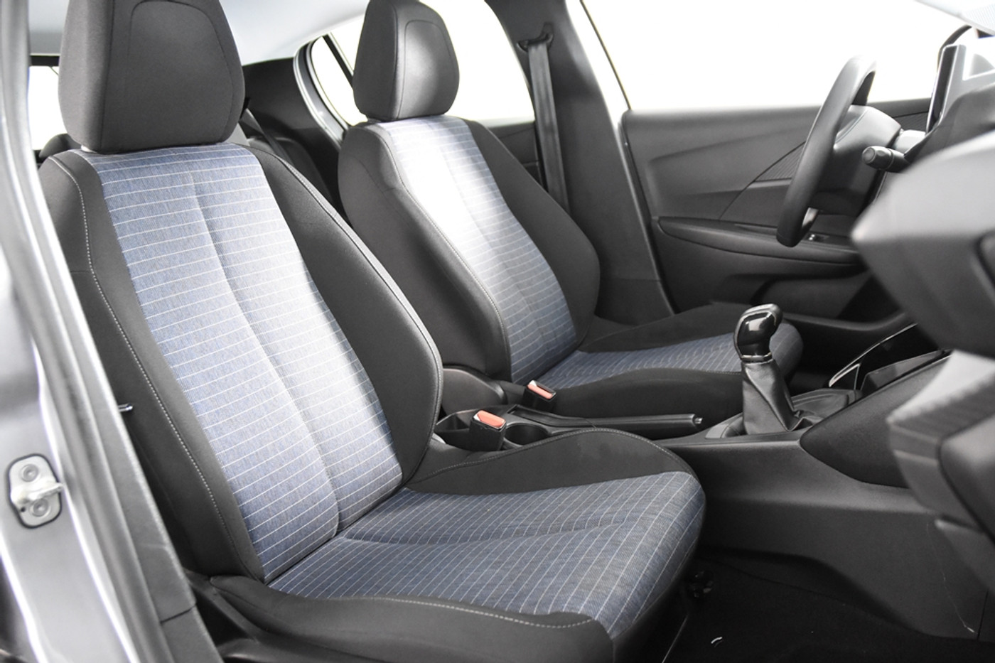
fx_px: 705
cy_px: 332
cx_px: 498
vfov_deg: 50.4
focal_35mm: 26
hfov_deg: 70.4
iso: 5000
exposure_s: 1/25
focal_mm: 17
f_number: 2.8
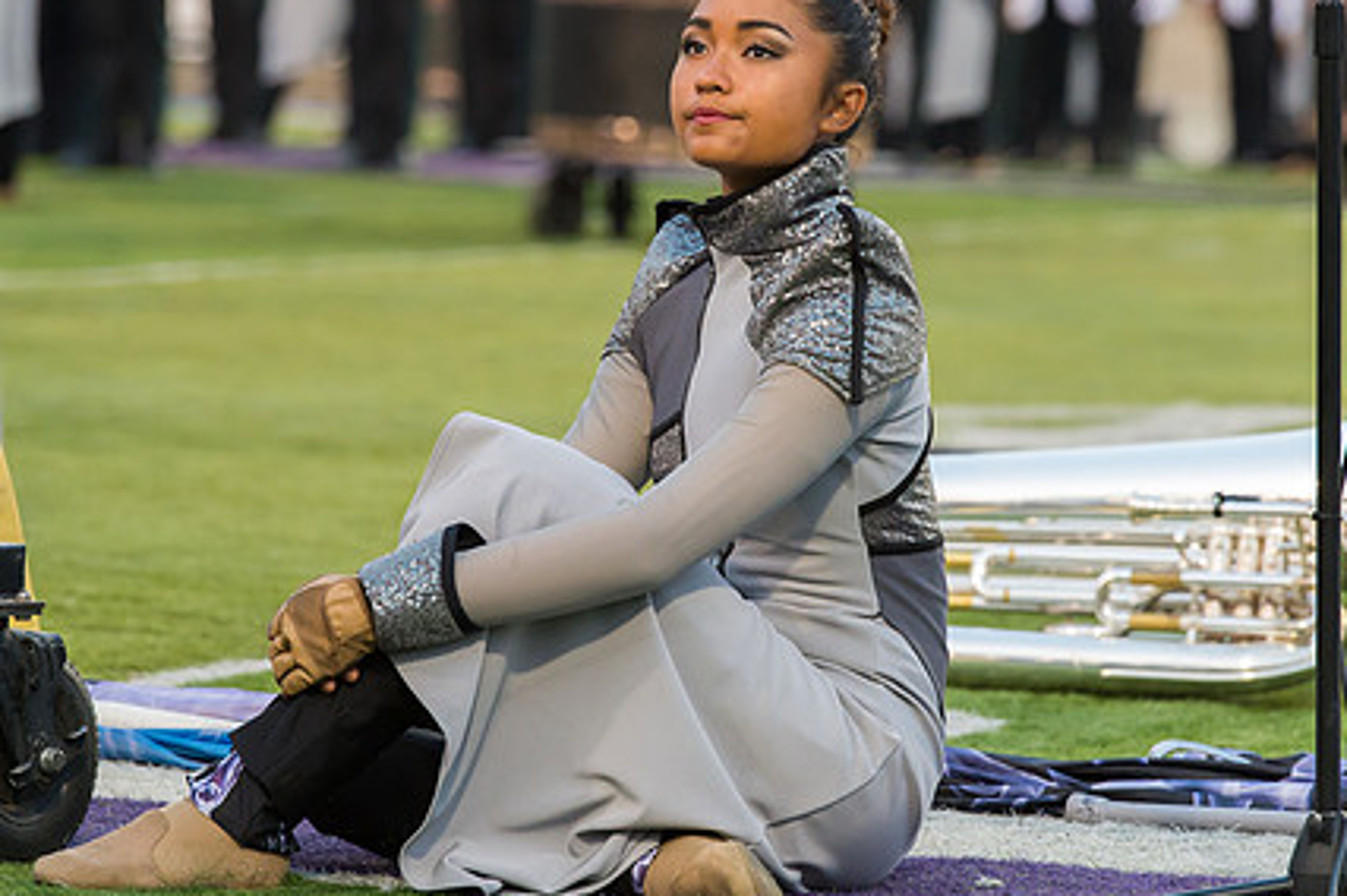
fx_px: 10057
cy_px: 374
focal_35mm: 269
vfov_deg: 5.1
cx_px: 677
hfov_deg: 7.7
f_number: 5
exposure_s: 1/640
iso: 3200
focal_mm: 185
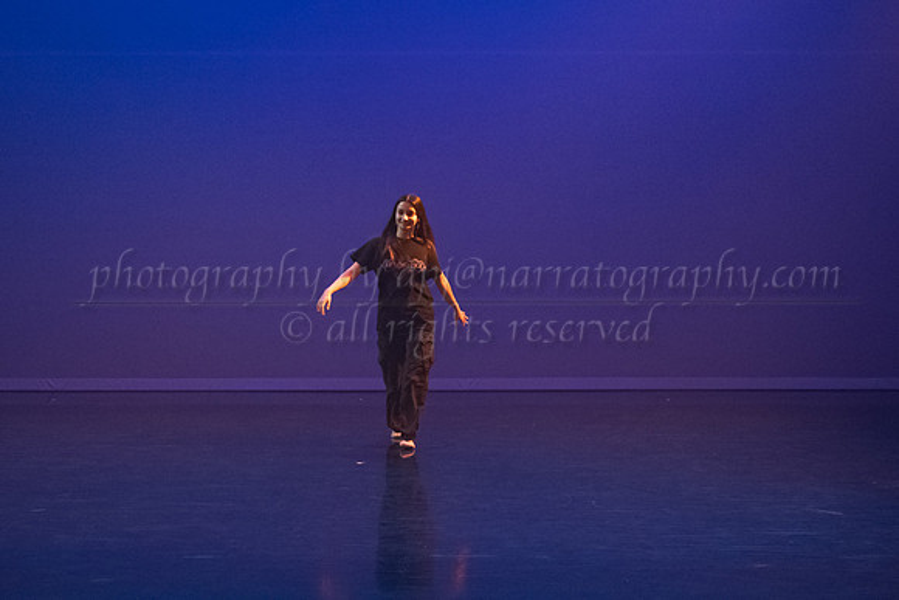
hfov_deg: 18.4
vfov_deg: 12.4
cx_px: 423
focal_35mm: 111
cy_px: 288
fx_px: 2768
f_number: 4.5
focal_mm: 75
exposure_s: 1/400
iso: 4000
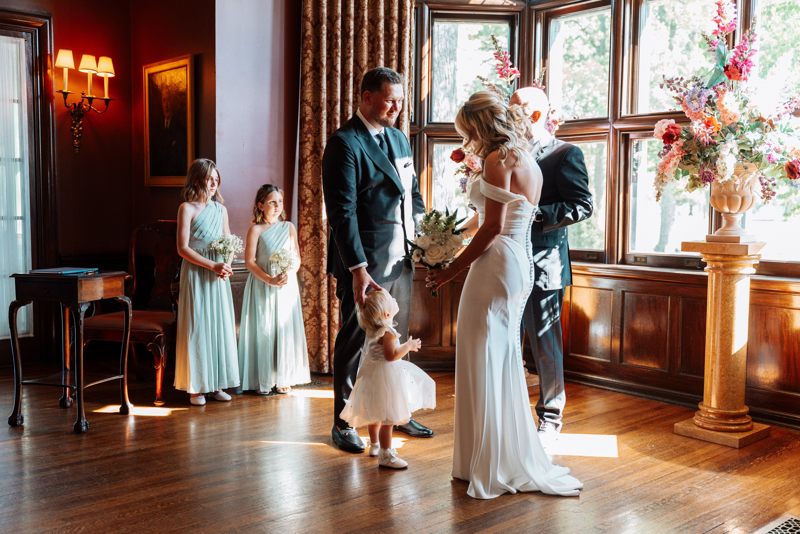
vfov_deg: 36.2
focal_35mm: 37
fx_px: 816
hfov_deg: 52.3
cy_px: 267
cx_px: 400
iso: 800
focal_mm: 36.7
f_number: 2.8
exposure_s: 1/125
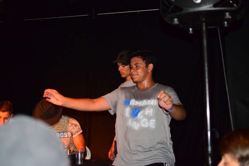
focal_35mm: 52
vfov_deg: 25.8
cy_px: 83
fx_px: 363
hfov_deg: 37.8
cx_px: 124
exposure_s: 1/200
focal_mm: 35
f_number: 1.8
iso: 2500
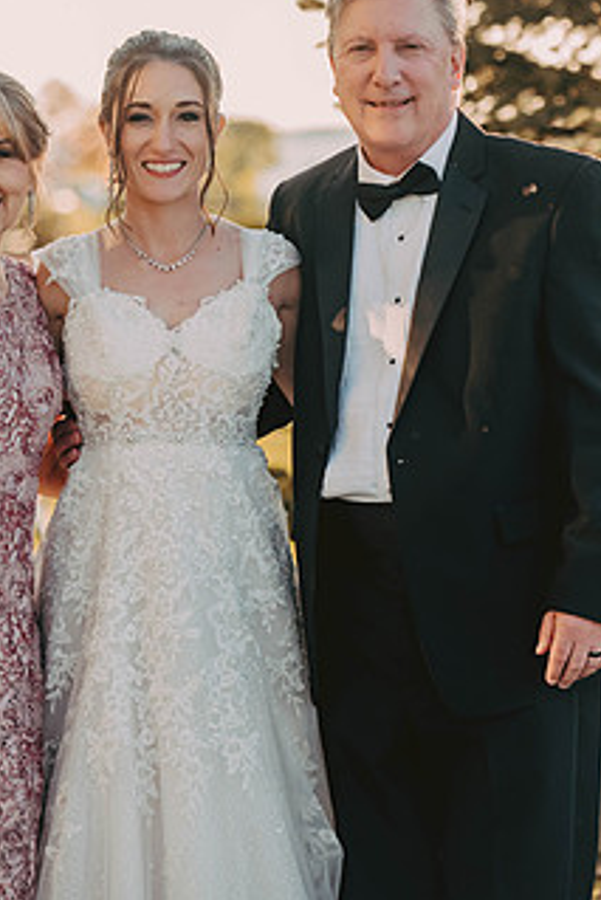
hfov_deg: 8.9
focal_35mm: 155
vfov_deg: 13.2
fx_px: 3877
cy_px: 322
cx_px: 212
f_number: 2.8
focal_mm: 110
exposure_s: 1/2500
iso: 800
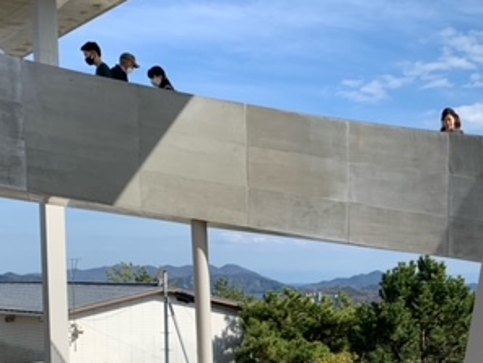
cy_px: 361
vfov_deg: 24.9
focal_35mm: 56
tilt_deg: -6.9
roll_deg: -0.2
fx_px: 782
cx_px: 415
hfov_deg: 32.9
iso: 25
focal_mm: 4.25
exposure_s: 1/2160
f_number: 1.8
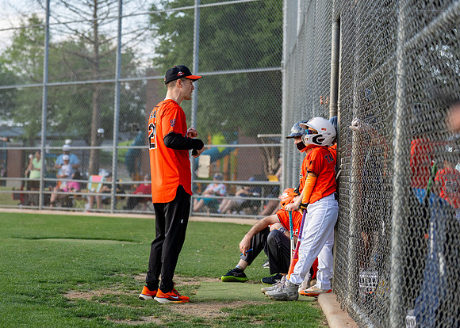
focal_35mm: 102
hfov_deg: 19.6
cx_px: 183
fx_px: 1331
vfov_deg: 14.1
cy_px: 151
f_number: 2.8
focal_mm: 79
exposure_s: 1/2000
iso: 500
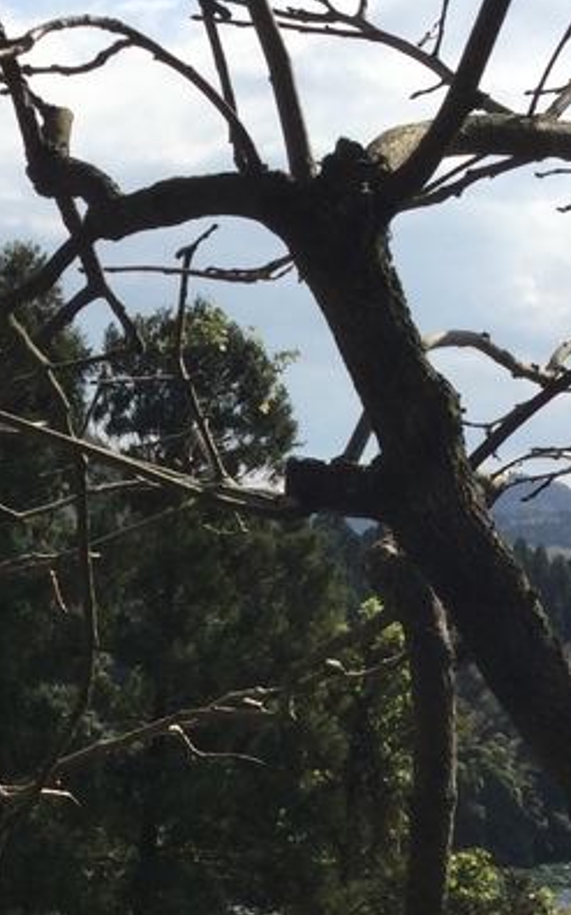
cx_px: 88
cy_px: 806
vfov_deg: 23.8
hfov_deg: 15.2
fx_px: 2119
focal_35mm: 85
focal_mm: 3.3
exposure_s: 1/1942
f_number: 2.4
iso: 25
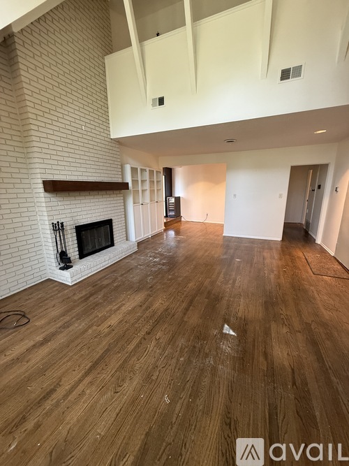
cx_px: 174
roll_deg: +0.4
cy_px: 233
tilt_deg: -12.6
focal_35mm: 14
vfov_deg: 102.1
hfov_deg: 85.7
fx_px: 188
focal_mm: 2.22
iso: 250
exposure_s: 1/60
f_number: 2.2
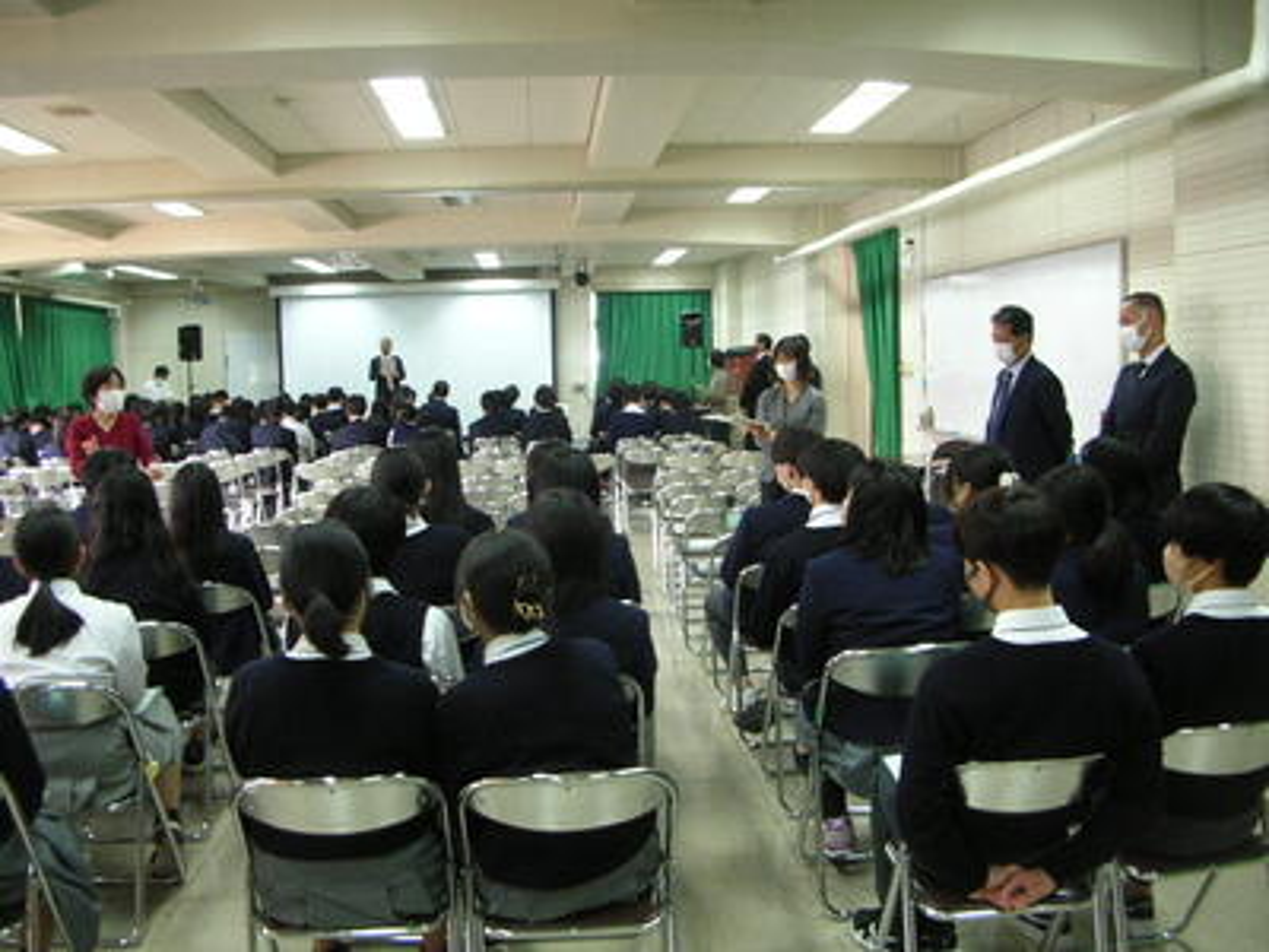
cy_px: 476
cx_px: 634
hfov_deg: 52.6
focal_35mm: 35
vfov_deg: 40.7
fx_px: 1283
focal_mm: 5.8
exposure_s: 1/5.9
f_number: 2.8
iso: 59
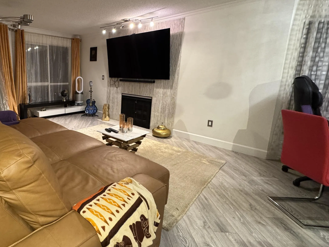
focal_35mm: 20
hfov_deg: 77.7
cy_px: 109
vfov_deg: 65.8
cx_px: 97
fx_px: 190
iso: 640
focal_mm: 2.22
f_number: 2.2
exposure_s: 1/60
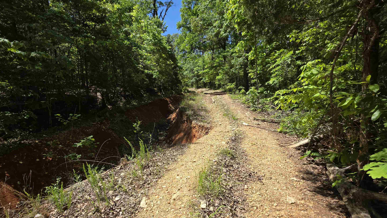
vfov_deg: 69.7
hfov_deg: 102.9
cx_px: 182
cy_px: 133
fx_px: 154
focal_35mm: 15
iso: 40
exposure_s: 1/1205
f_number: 1.9
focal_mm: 2.2
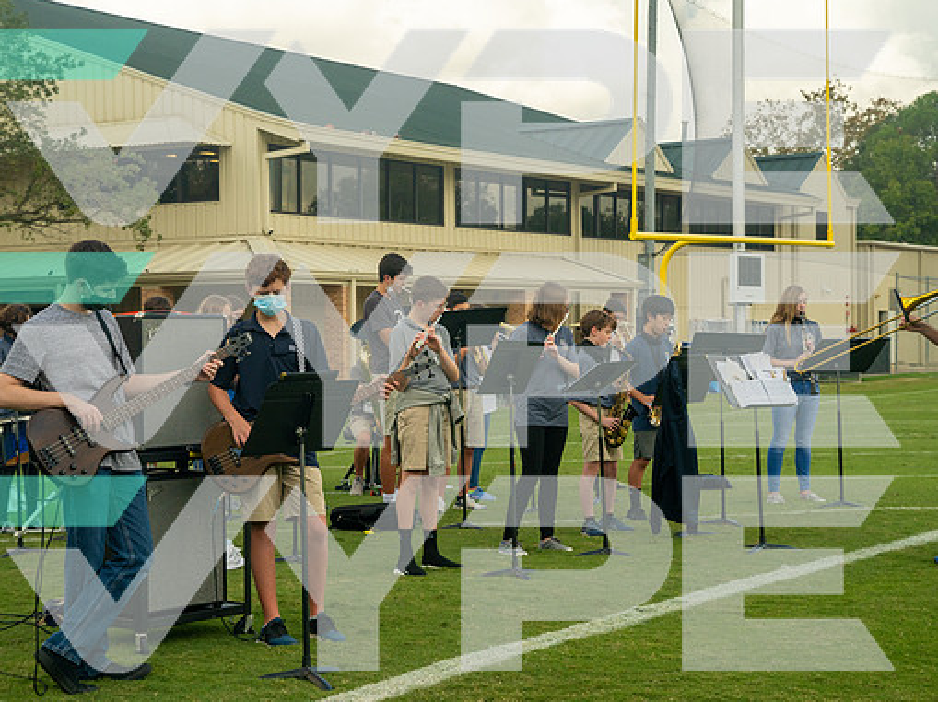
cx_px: 431
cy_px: 351
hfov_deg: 28.6
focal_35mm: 68
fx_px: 1841
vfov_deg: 21.6
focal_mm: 62
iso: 400
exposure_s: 1/800
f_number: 5.6
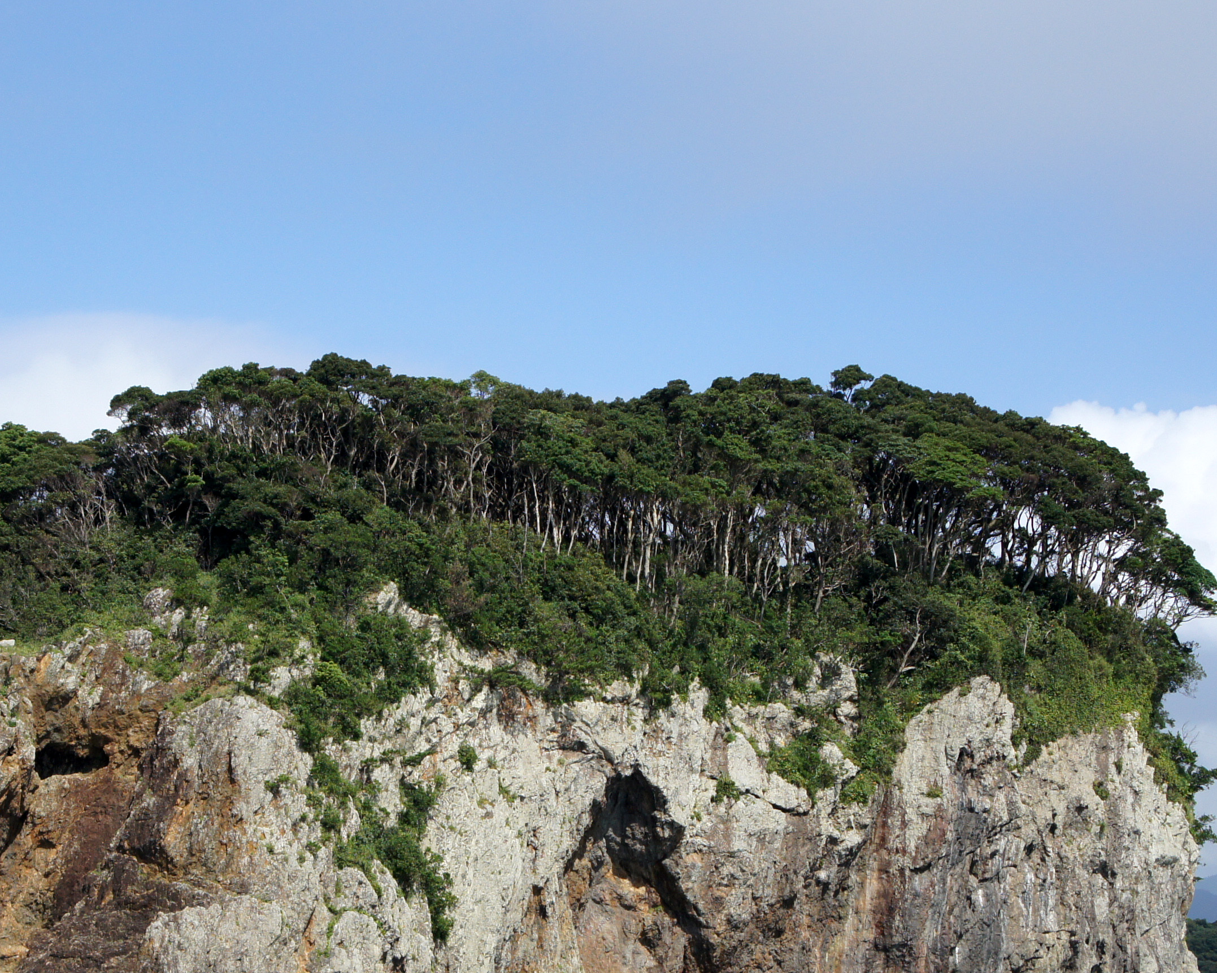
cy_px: 767
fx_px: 3242
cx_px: 457
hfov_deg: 21.2
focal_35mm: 90
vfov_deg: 17.0
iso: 200
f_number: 6.3
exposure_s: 1/320
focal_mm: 30
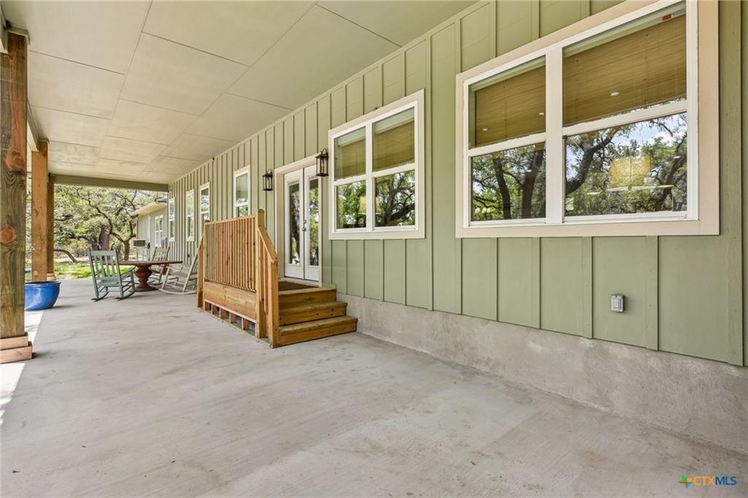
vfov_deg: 70.3
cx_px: 374
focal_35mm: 17
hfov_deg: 93.3
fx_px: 353
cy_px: 249
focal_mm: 17
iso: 100
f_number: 8
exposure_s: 1/30
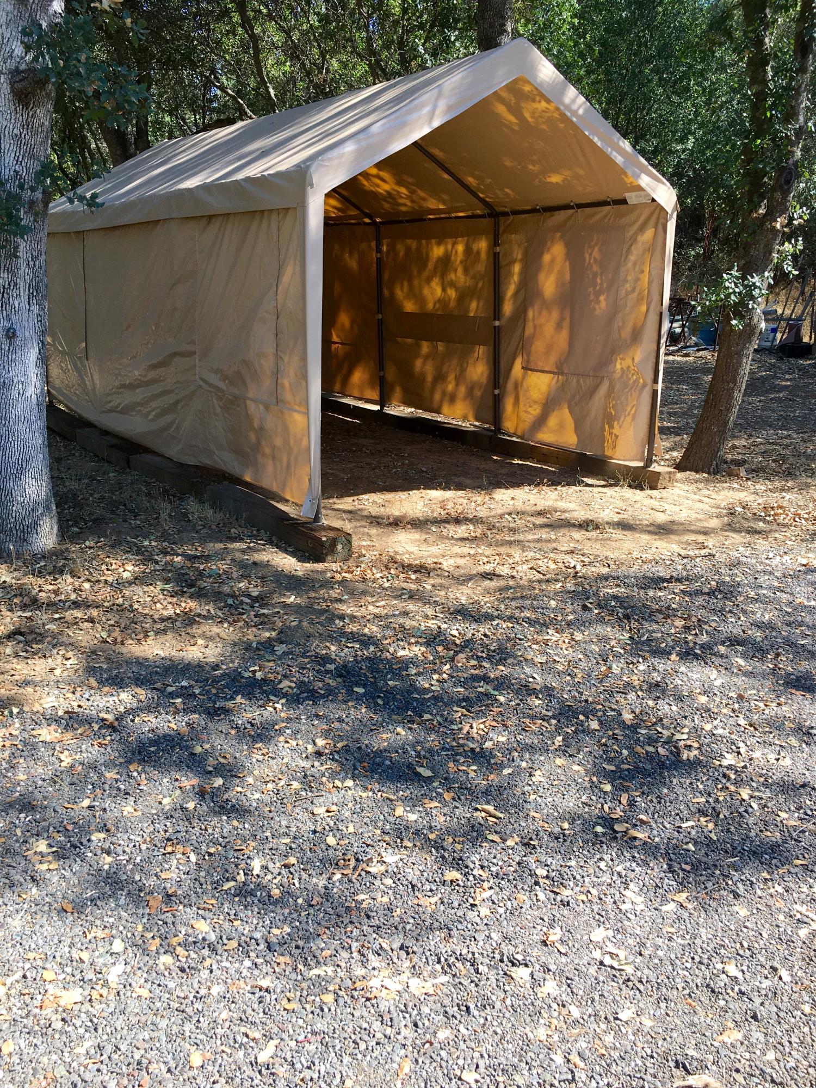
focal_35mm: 29
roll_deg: -1.4
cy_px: 544
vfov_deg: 61.7
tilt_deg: -16.3
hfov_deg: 48.2
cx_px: 408
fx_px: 911
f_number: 2.2
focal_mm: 4.15
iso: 25
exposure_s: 1/409
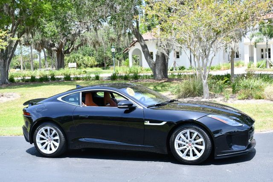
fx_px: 394
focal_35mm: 52
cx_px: 136
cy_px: 91
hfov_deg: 38.2
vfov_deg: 26.0
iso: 200
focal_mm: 35
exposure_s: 1/250
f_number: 6.3
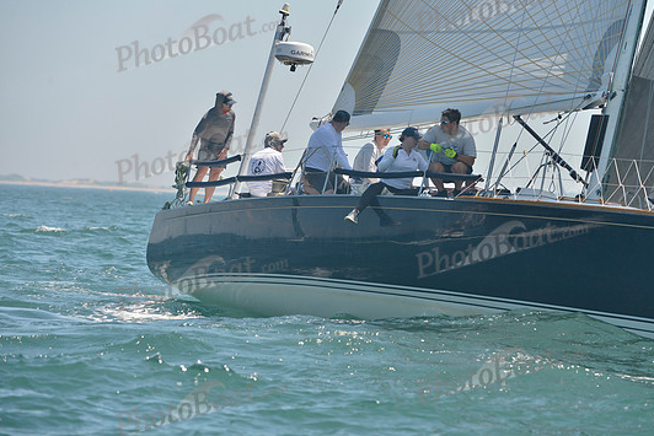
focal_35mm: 240
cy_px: 200
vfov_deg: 5.7
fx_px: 4361
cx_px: 353
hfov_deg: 8.6
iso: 280
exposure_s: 1/1000
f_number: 5.6
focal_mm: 220
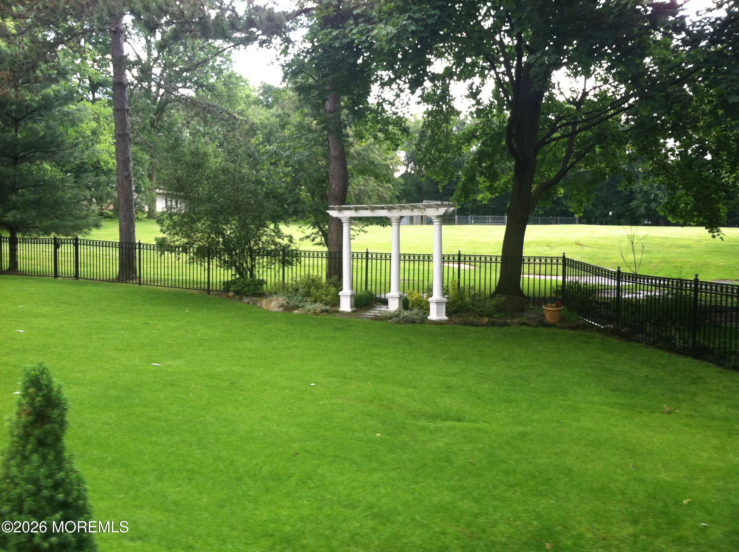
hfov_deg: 52.7
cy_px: 276
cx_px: 370
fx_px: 746
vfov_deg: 40.6
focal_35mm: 35
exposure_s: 1/15
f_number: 2.8
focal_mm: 3.85
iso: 100
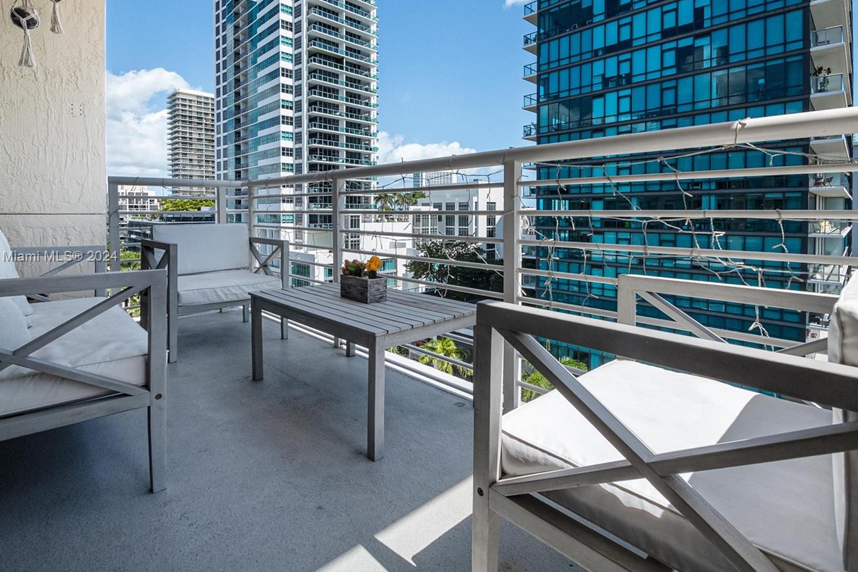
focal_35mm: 17
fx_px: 405
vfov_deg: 70.2
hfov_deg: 93.3
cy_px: 257
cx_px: 430
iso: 800
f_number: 7.1
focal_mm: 7
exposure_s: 1/8000
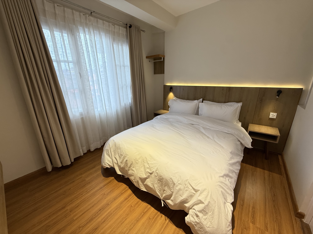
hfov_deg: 102.1
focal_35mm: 14
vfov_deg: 85.7
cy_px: 117
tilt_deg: -16.1
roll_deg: +1.3
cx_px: 156
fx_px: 127
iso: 160
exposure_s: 1/100
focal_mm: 2.22
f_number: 2.2
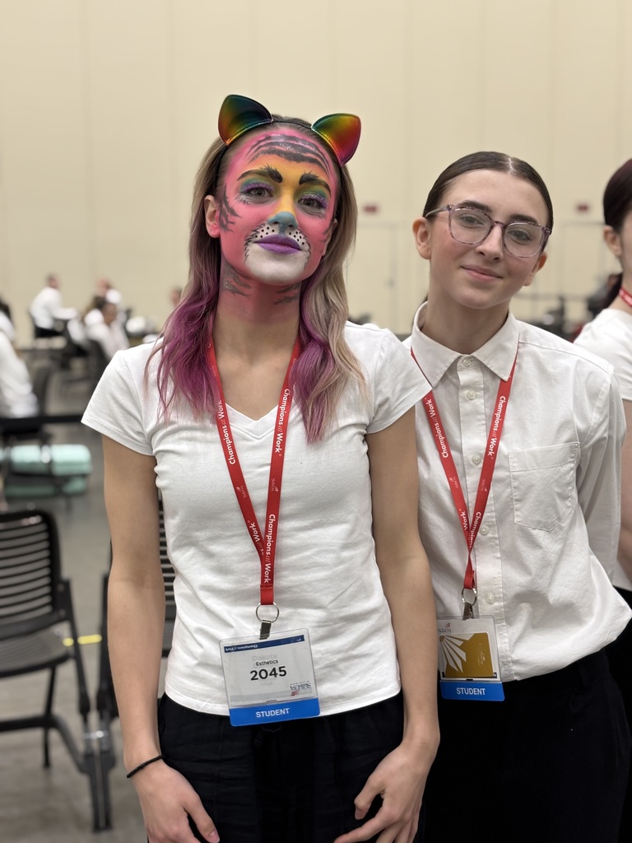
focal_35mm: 52
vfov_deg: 36.8
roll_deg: +0.7
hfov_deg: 28.0
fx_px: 1266
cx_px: 316
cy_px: 422
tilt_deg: -8.0
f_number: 1.6
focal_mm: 5.96
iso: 100
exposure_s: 1/60
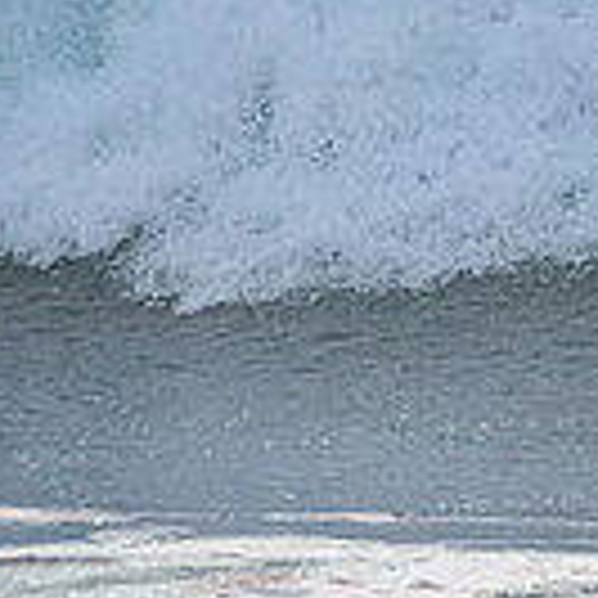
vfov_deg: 0.6
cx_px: 1106
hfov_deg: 0.6
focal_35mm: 2781
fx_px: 54354
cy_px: -38
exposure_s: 1/1250
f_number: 5.6
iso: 2200
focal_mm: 500
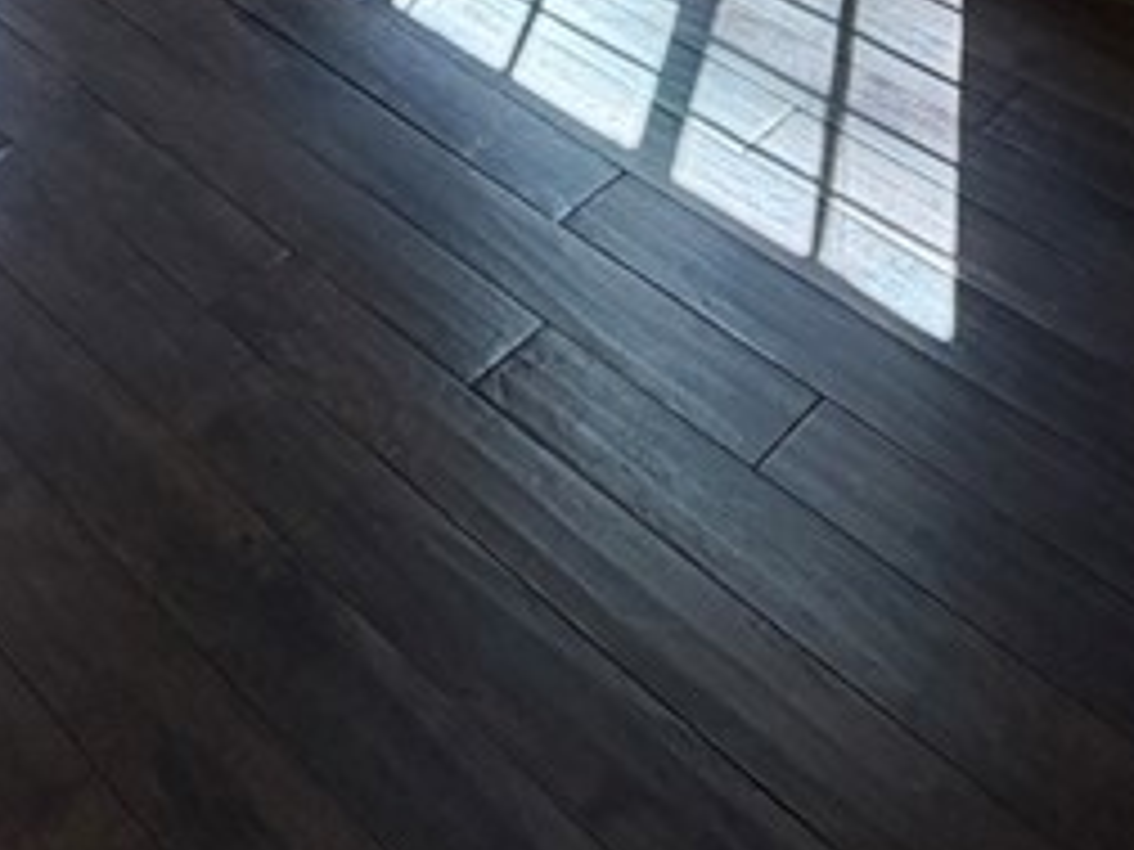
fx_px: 1867
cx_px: 338
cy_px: -715
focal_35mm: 57
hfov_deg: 33.3
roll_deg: -0.3
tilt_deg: -12.1
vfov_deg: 19.0
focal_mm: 2.22
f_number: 2.2
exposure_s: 1/120
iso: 125
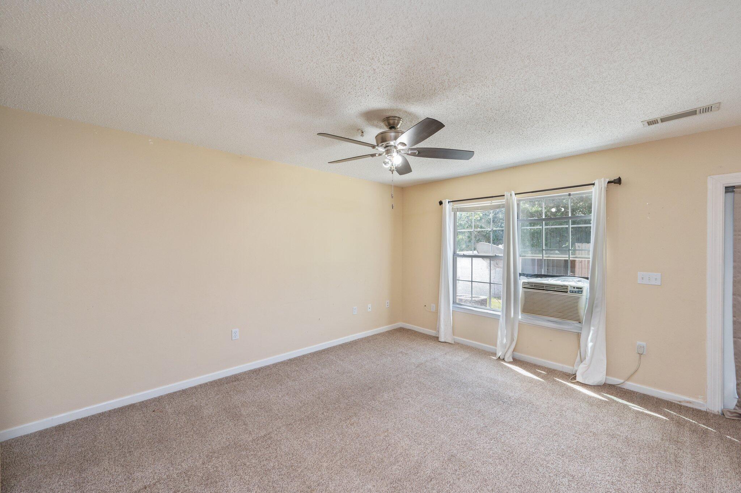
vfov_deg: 81.1
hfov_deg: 104.3
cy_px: 246
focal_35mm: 14
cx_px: 370
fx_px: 288
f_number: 9
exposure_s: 1/30
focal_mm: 14
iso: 400
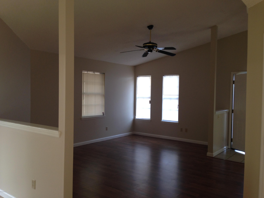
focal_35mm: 33
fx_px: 252
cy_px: 99
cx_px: 132
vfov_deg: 42.9
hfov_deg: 55.4
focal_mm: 4.12
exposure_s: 1/30
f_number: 2.4
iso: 64
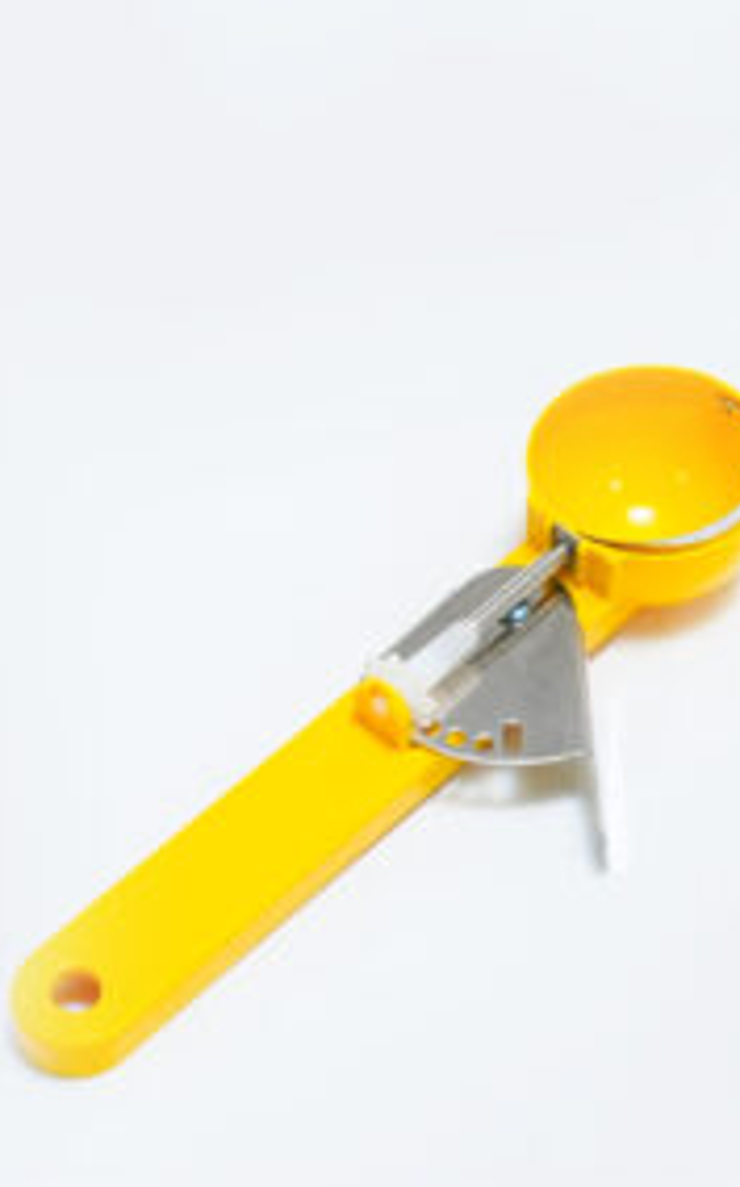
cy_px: 596
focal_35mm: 88
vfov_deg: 23.6
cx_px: 523
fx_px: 2845
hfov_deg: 14.8
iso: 3200
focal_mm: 38
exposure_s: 1/125
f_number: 10
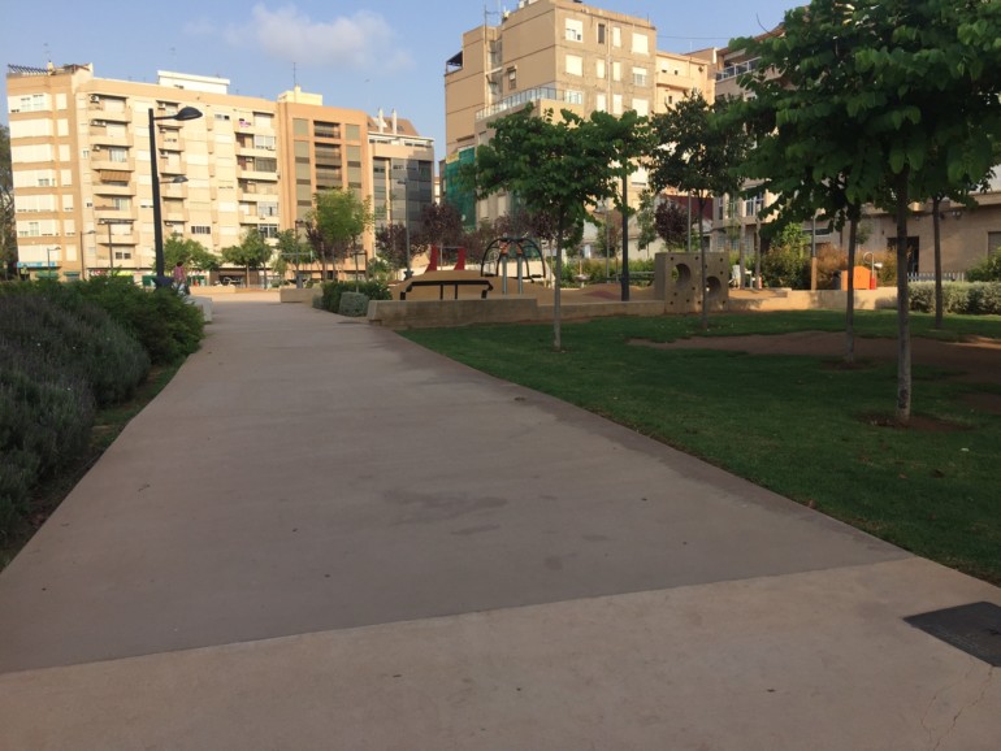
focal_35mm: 29
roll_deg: -0.5
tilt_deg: -5.9
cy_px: 376
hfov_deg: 61.6
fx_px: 839
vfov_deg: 48.3
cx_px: 500
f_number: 2.2
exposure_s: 1/1522
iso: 32
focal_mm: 4.15
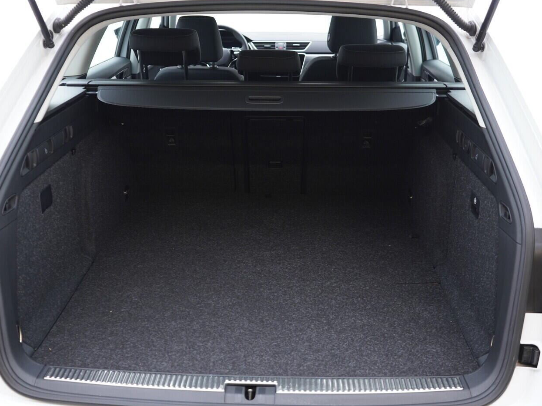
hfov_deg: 46.8
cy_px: 202
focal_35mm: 40
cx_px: 262
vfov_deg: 36.0
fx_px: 626
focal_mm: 24
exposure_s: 1/40
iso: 320
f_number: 2.8
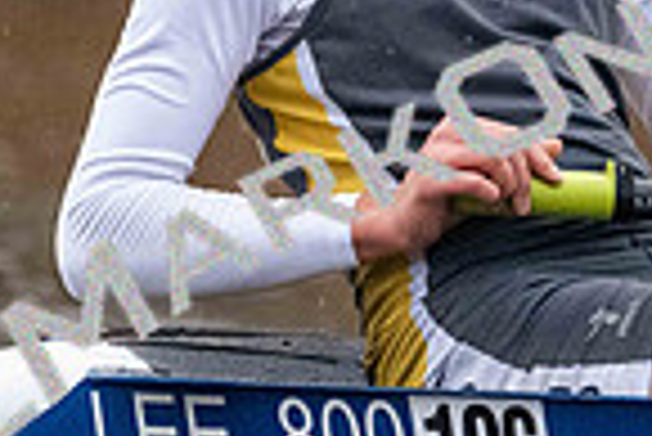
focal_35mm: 1599
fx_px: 28988
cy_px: -65
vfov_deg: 0.9
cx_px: 630
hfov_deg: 1.3
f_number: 4.5
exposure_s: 1/1600
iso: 8000
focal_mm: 400
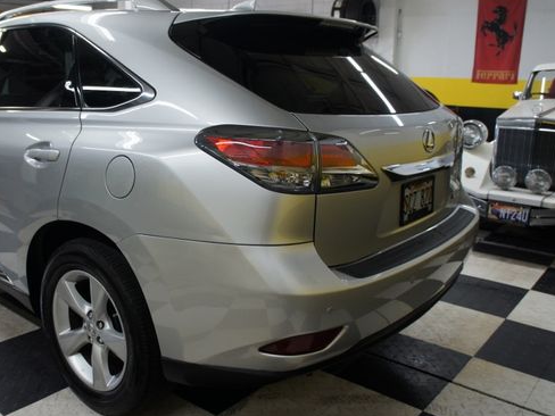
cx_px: 196
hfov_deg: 53.1
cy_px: 197
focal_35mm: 34
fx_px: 545
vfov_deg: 41.8
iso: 200
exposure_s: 1/30
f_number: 4
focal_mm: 18
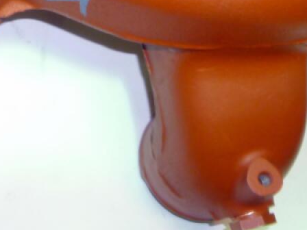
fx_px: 887
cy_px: -15
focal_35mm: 100
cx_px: -62
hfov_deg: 18.6
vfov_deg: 14.5
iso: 125
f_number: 3.3
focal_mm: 5
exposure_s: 1/30
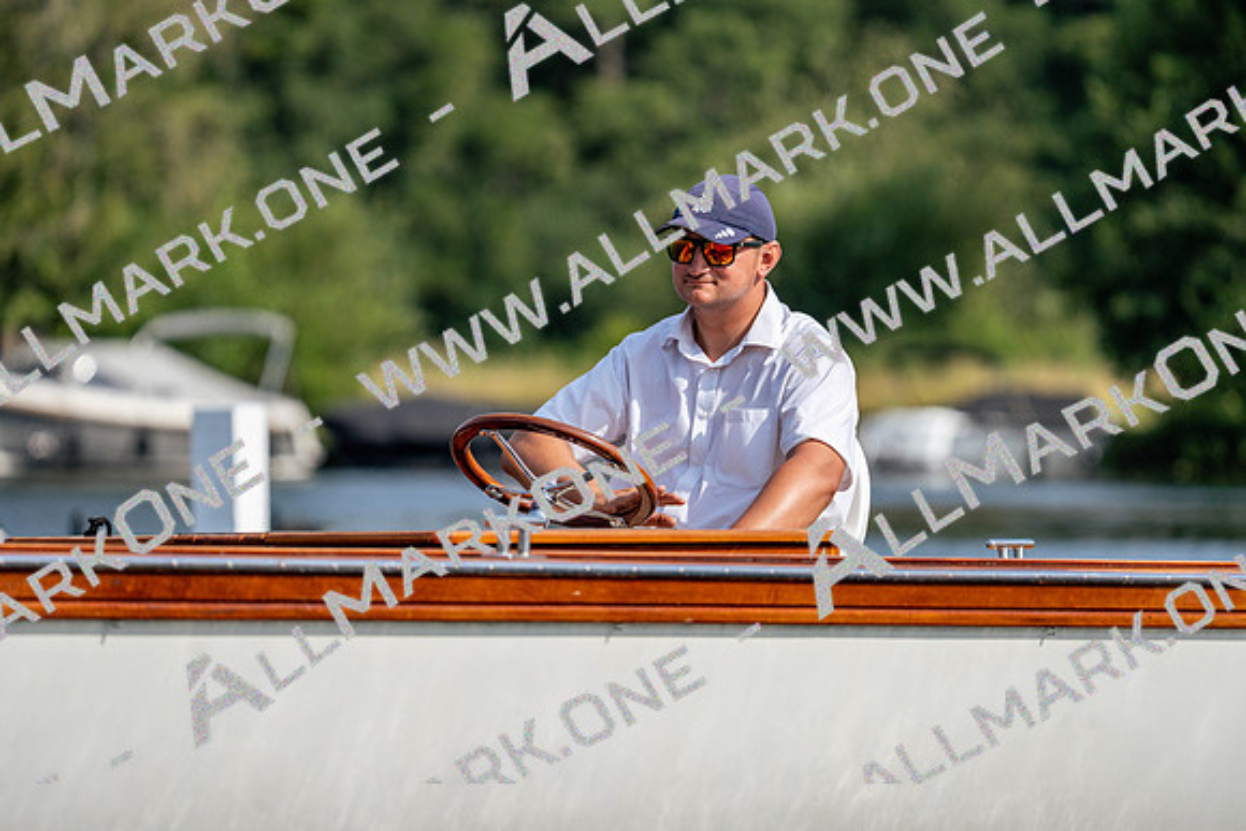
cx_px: 623
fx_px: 12324
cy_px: 416
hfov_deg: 5.8
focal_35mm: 356
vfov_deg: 3.9
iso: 200
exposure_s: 1/1600
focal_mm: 356
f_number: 6.3
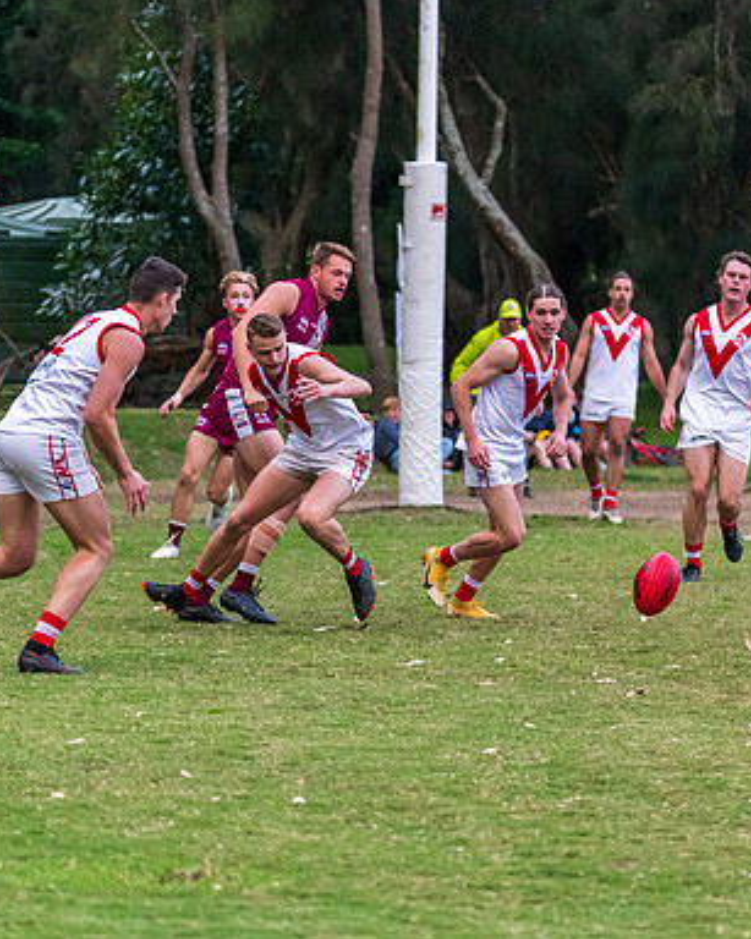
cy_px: 468
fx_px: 6309
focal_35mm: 227
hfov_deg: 6.8
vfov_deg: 8.5
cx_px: 382
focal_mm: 160
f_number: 5
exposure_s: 1/1250
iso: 3200
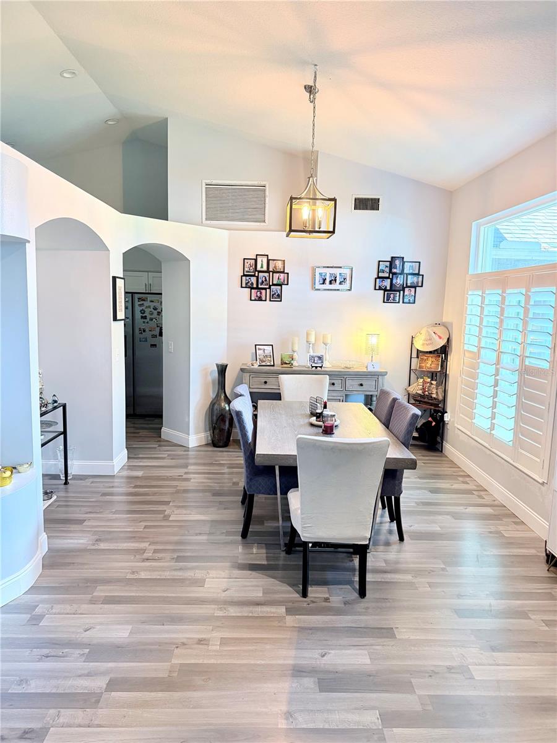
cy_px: 372
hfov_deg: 56.8
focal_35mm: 24
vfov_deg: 71.6
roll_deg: -2.0
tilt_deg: -8.1
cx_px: 278
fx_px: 515
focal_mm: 6.76
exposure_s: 1/60
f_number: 1.78
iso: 400
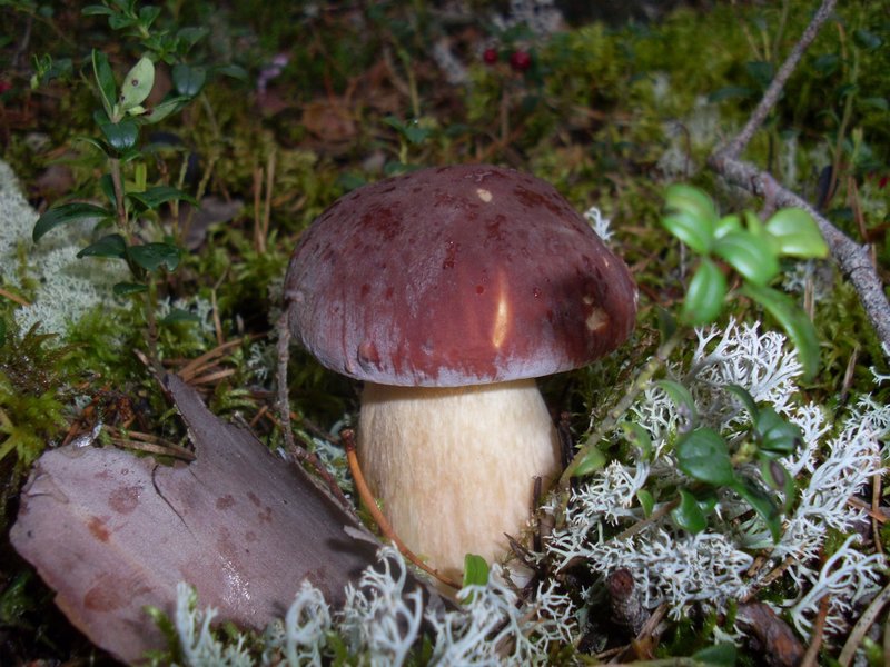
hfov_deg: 49.0
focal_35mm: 38
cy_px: 334
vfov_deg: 37.7
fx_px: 977
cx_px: 445
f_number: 7.7
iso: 100
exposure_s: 1/45
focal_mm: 6.3
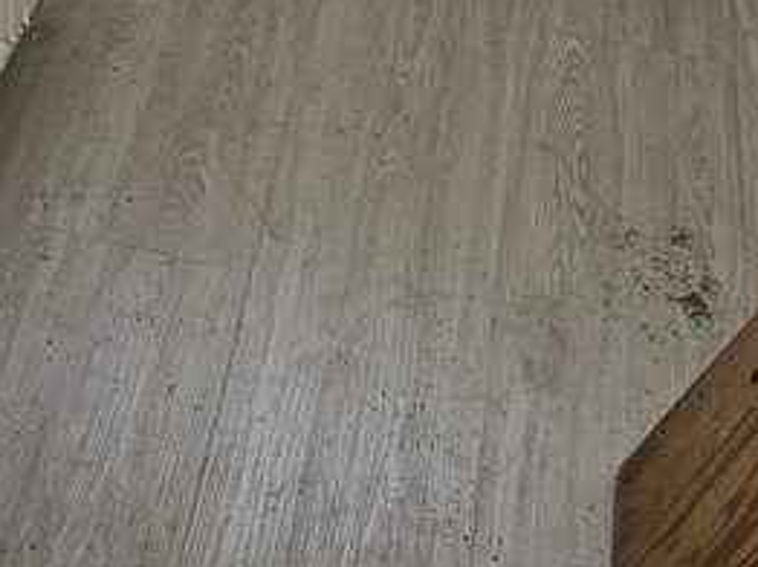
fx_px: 1969
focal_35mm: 90
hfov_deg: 21.0
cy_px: -469
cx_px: -3
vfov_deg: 14.4
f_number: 1.7
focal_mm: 6.3
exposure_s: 1/72.1
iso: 80
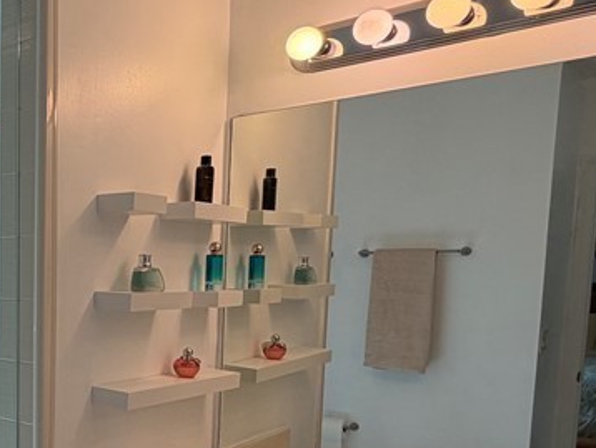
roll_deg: +0.5
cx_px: -103
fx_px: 689
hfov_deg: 36.9
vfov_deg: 35.3
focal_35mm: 40
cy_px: 331
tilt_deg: -6.1
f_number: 2.2
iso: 40
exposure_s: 1/120
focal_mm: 2.22
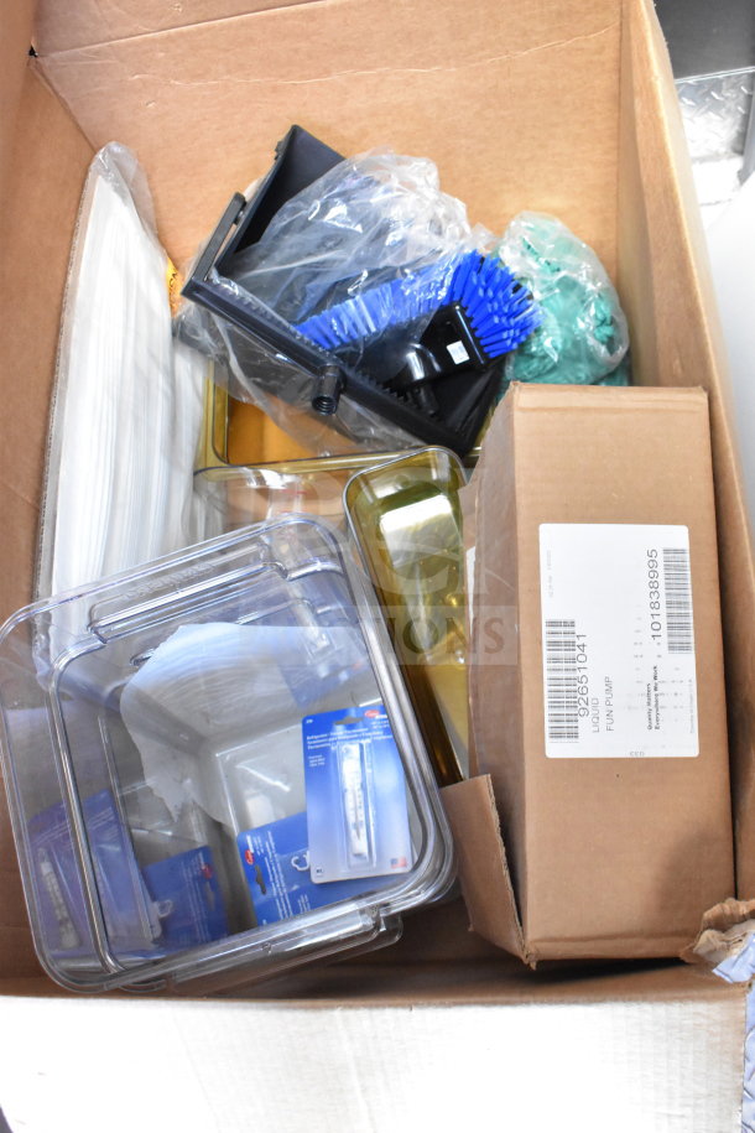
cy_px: 566
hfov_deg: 36.9
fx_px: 1132
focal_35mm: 36
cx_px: 378
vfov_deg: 53.1
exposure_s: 1/160
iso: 6400
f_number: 6.3
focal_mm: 24
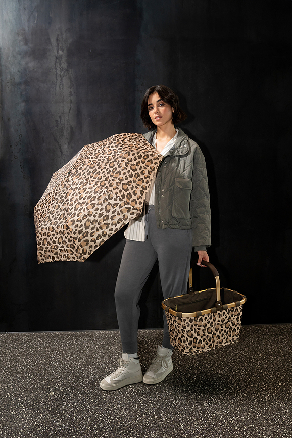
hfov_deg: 45.0
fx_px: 353
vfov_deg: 63.7
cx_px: 146
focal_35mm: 29
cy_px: 219
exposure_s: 1/250
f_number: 4.5
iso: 800
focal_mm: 29
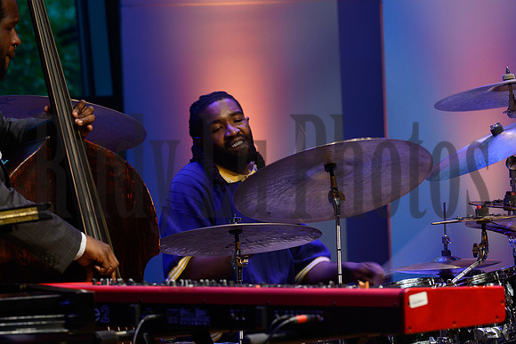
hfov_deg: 6.9
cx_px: 258
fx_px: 4301
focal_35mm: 300
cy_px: 172
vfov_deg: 4.6
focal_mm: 200
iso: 800
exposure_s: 1/60
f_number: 7.1
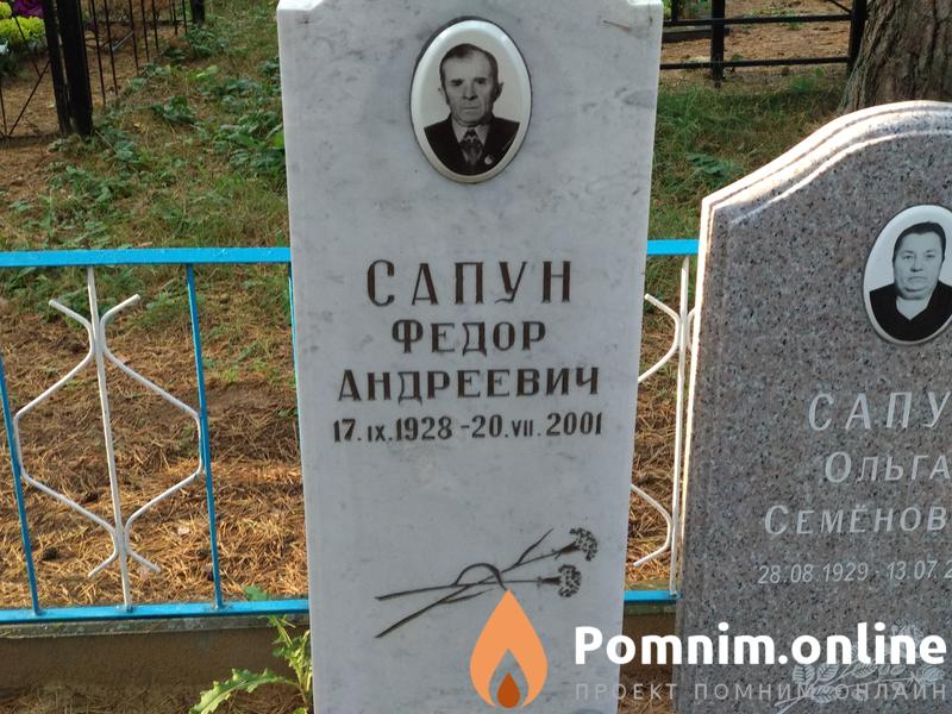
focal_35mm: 52
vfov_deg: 28.0
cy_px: 357
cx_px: 476
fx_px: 1430
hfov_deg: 36.8
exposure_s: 1/60
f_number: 2.6
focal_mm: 5.99
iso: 320
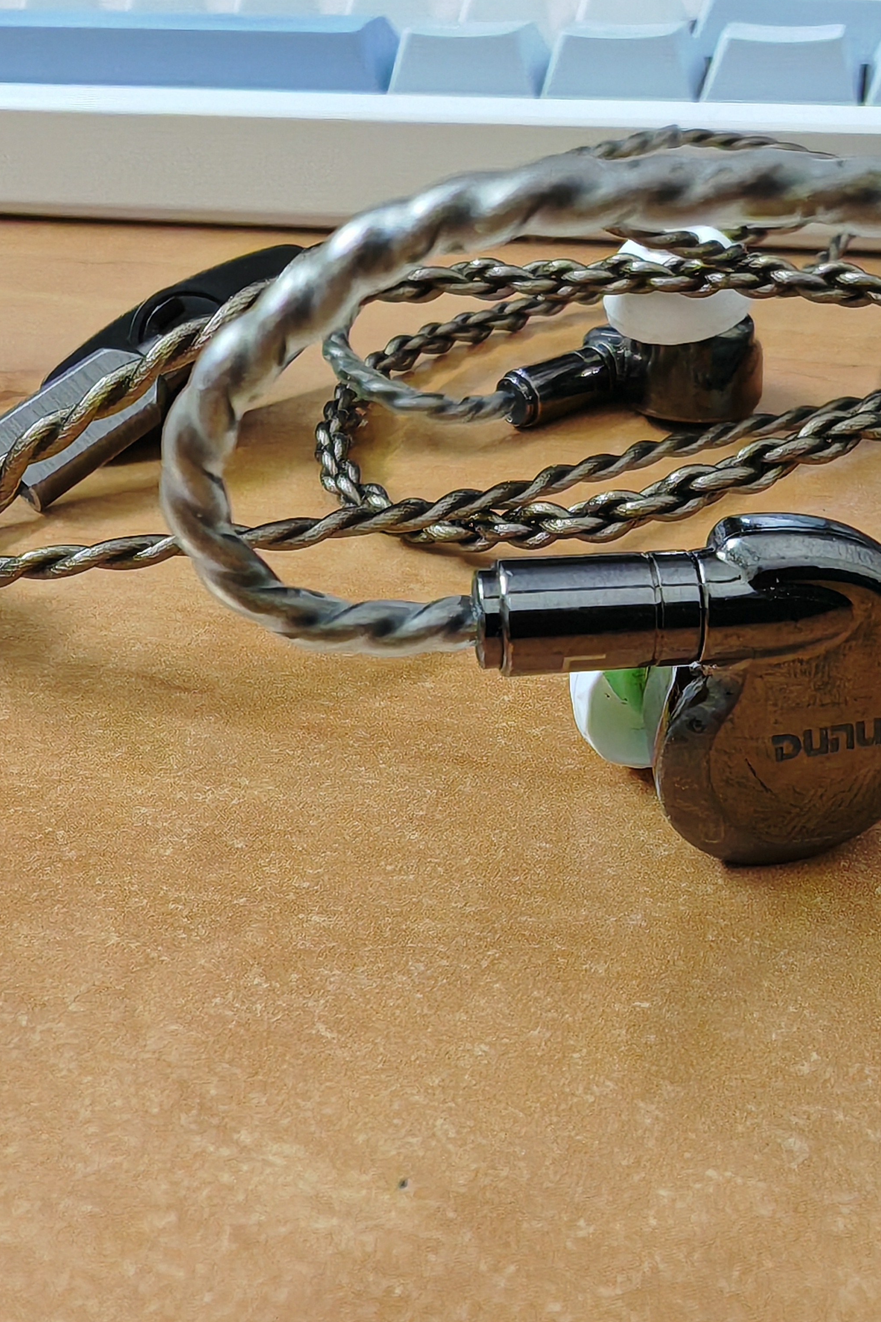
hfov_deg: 36.1
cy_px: 656
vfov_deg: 54.4
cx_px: 746
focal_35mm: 35
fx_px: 1285
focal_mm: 1.82
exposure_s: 1/50
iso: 500
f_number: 2
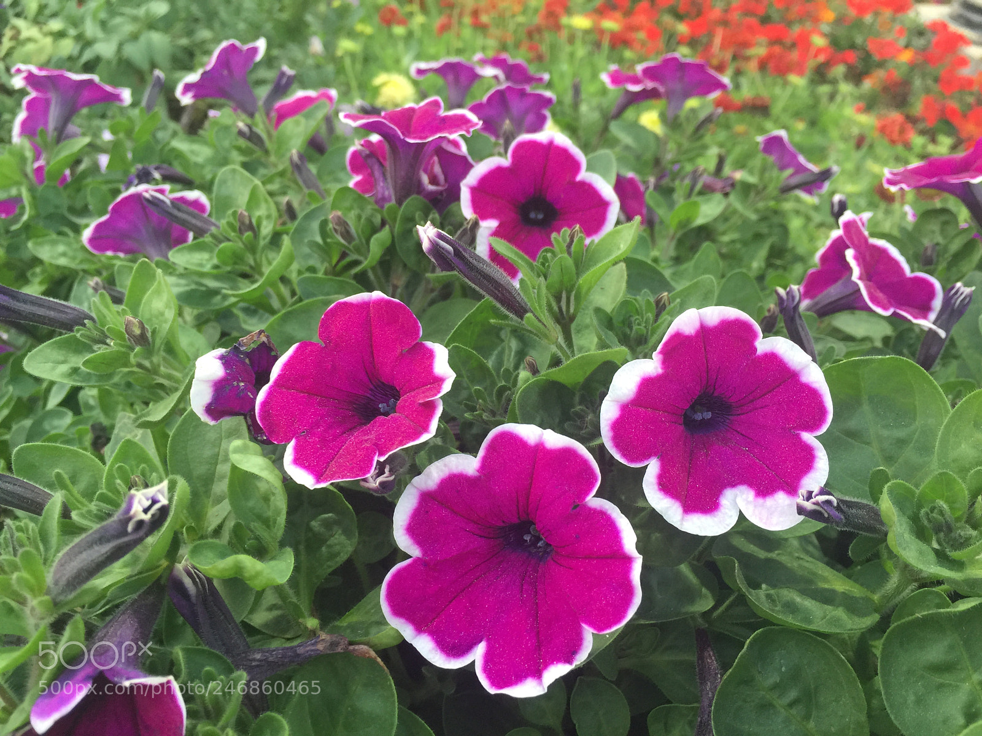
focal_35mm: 29
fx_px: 823
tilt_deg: -36.7
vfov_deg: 48.2
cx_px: 491
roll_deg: -3.6
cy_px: 368
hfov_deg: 61.7
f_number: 2.2
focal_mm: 4.15
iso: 50
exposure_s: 1/17
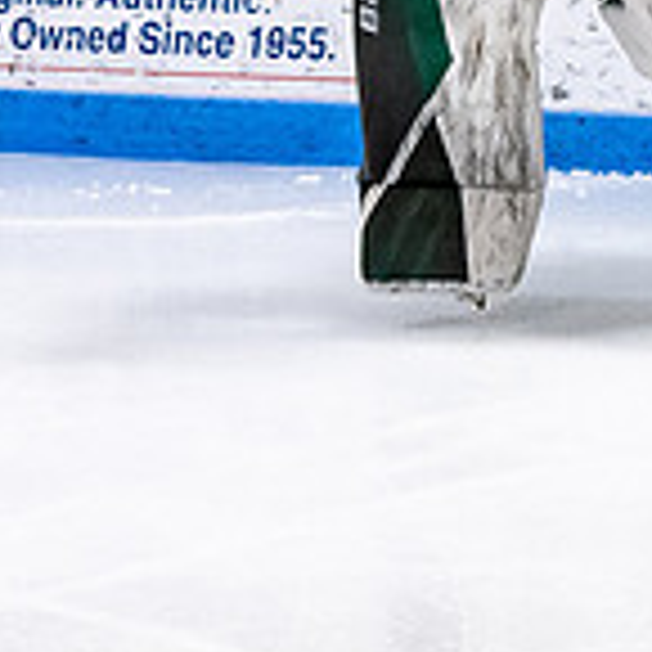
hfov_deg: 3.0
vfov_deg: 3.0
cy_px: -220
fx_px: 12509
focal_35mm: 587
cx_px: 694
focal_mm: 82
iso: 2500
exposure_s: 1/800
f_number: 3.5
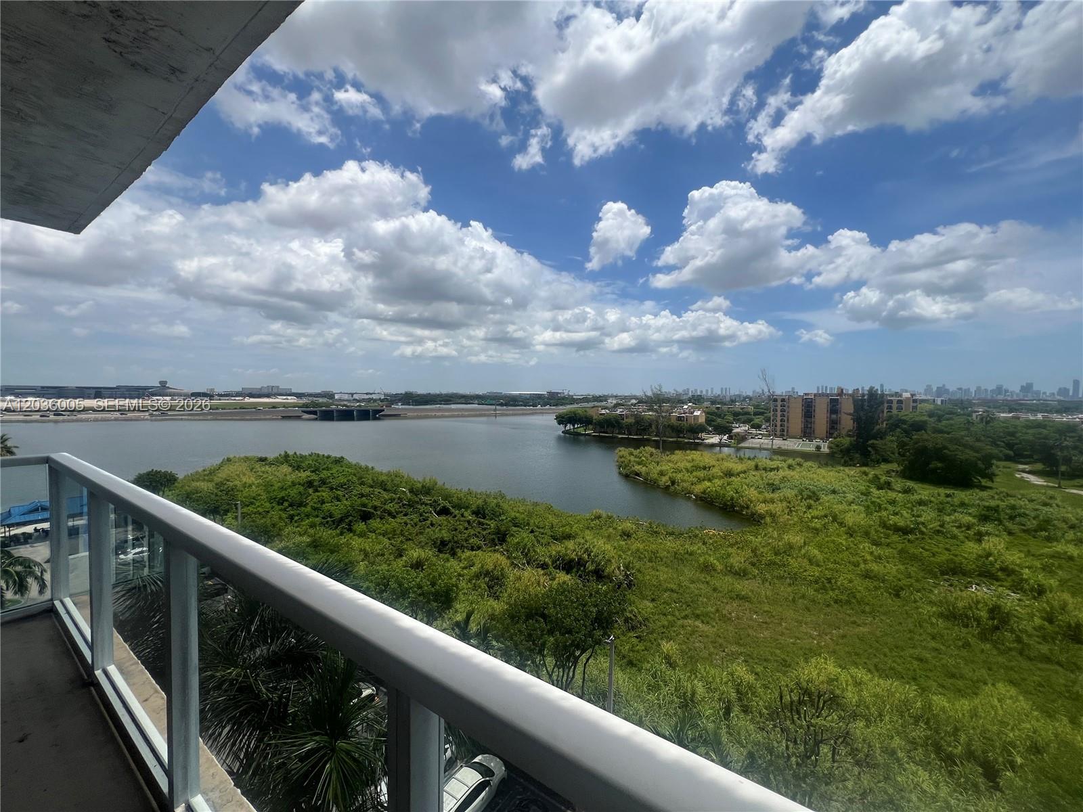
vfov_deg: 89.9
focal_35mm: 13
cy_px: 406
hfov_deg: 106.2
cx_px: 542
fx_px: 407
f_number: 1.8
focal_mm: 1.57
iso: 32
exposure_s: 1/3215
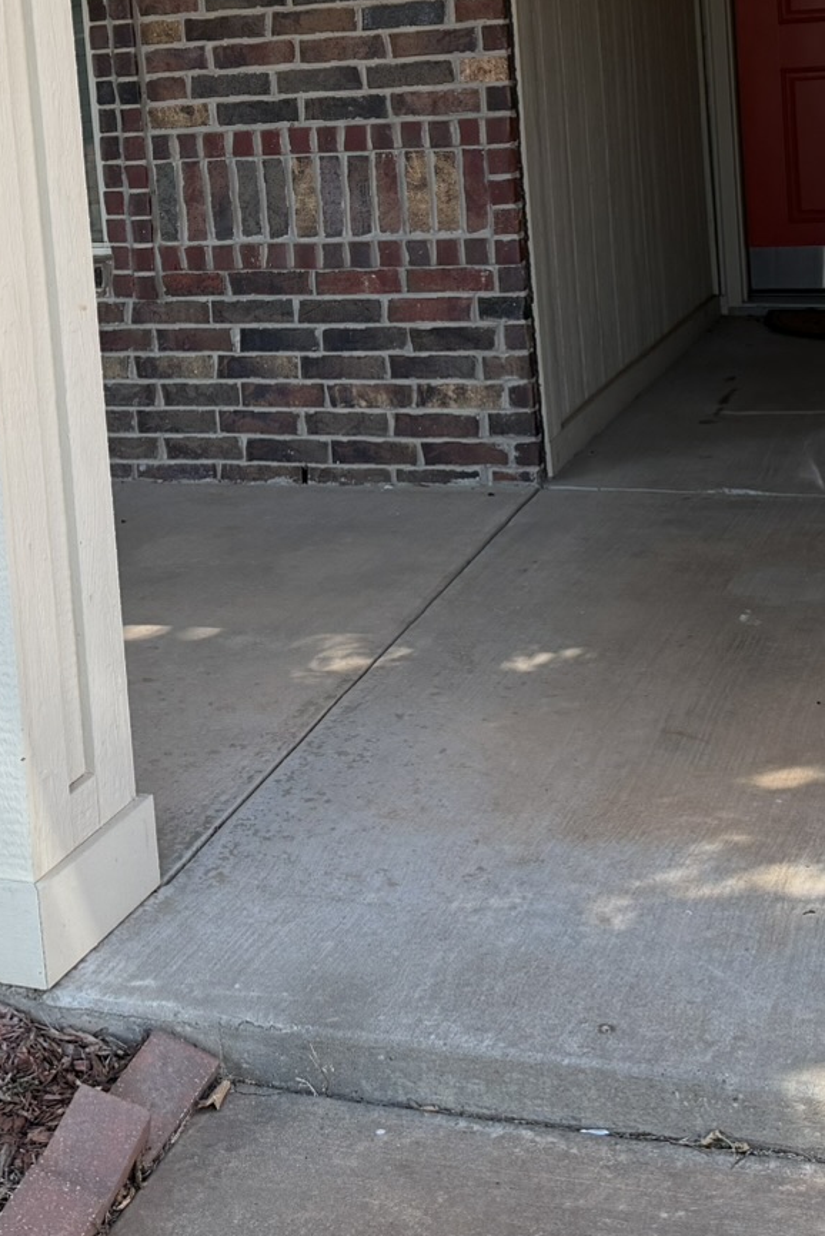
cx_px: 277
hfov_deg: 22.9
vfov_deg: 32.6
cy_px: 173
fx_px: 2026
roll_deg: +5.0
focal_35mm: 59
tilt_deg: -5.2
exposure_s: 1/1271
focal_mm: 6.76
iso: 100
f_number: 1.78
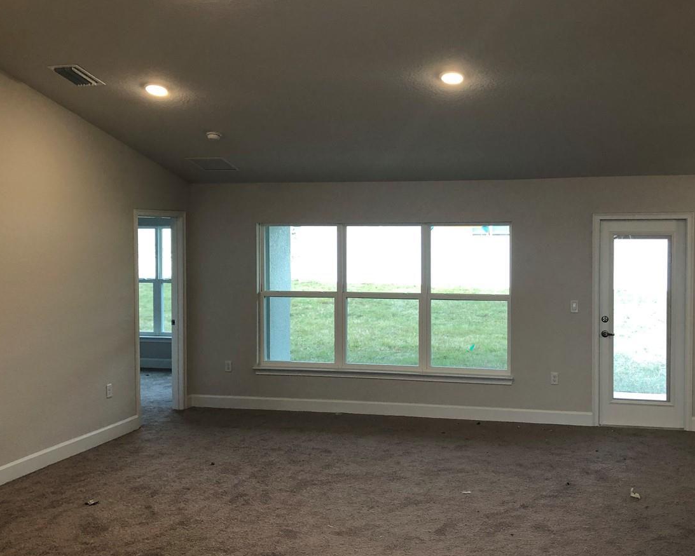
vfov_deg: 37.3
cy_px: 268
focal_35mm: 40
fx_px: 823
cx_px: 423
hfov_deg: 45.5
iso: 25
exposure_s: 1/30
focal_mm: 3.99
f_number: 1.8
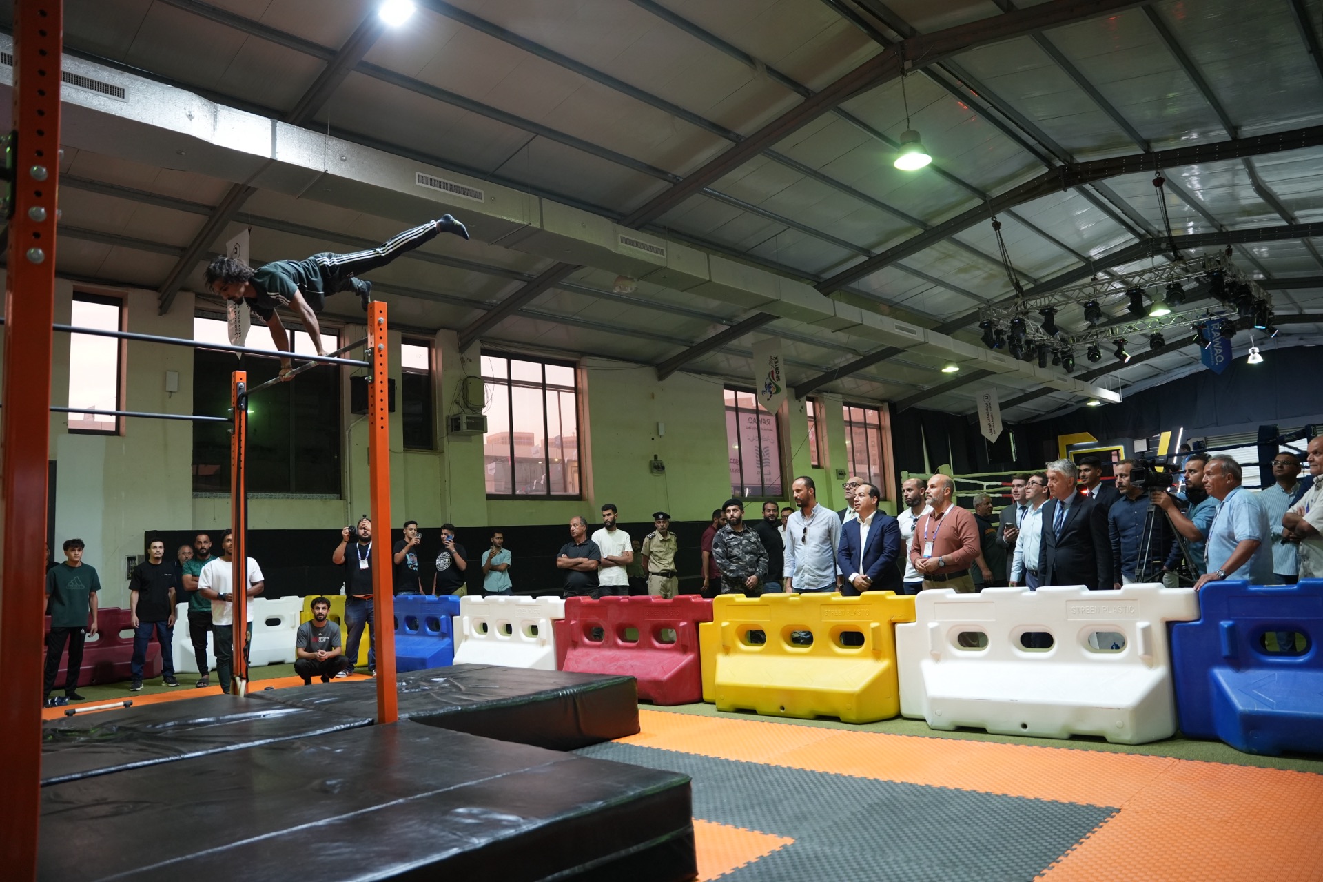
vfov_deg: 53.1
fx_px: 882
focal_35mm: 24
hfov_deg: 73.7
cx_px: 662
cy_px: 441
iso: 1600
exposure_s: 1/160
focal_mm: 24
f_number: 2.8
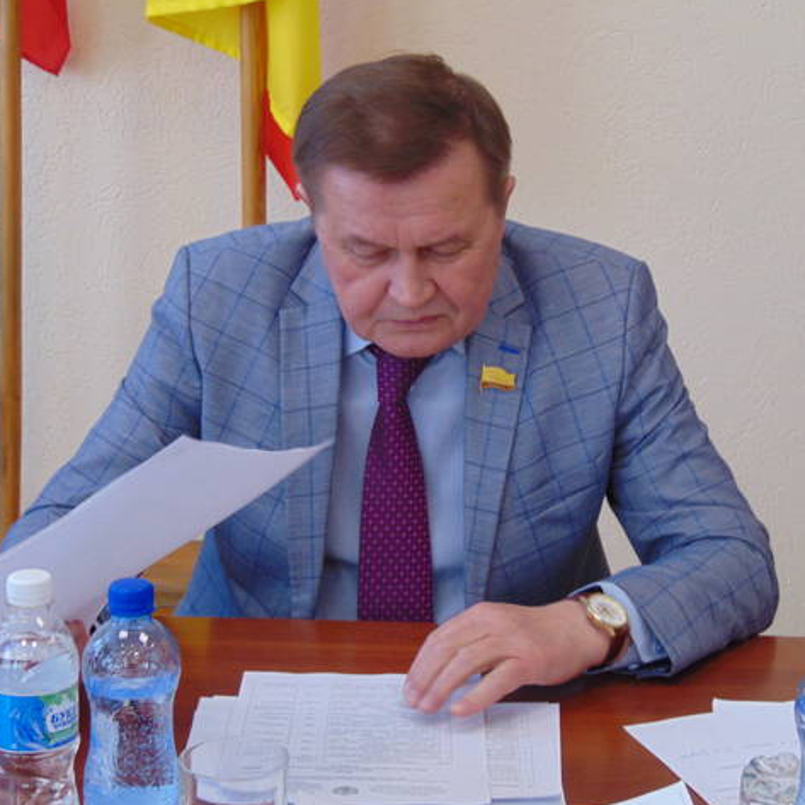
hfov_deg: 20.4
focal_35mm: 85
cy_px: 402
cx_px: 465
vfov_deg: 20.4
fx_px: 2236
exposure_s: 1/40
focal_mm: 12.8
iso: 160
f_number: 3.7
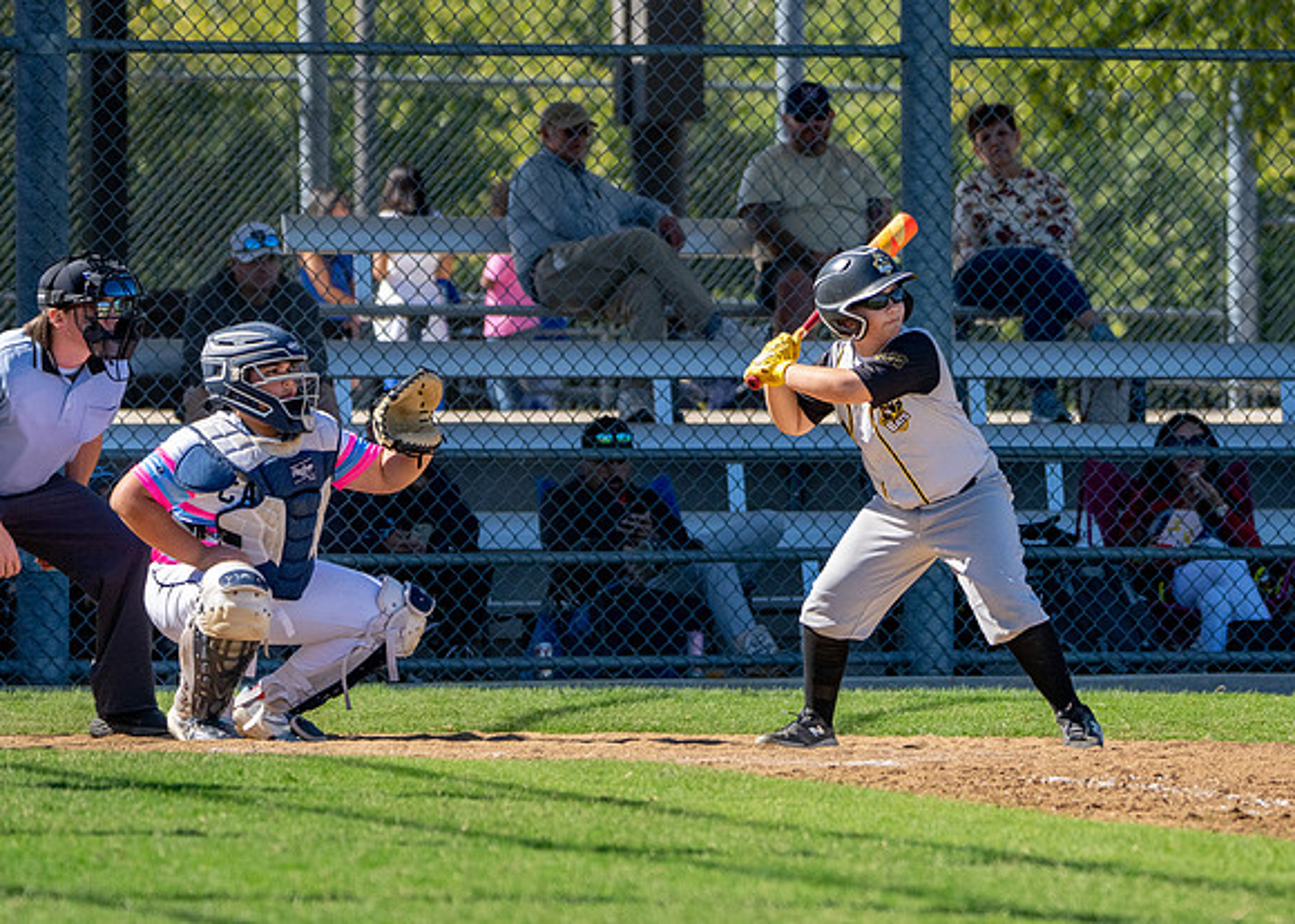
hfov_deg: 6.2
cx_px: 853
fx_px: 12033
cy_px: 378
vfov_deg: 4.4
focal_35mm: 327
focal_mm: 200
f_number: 5.6
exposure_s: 1/4000
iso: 1000
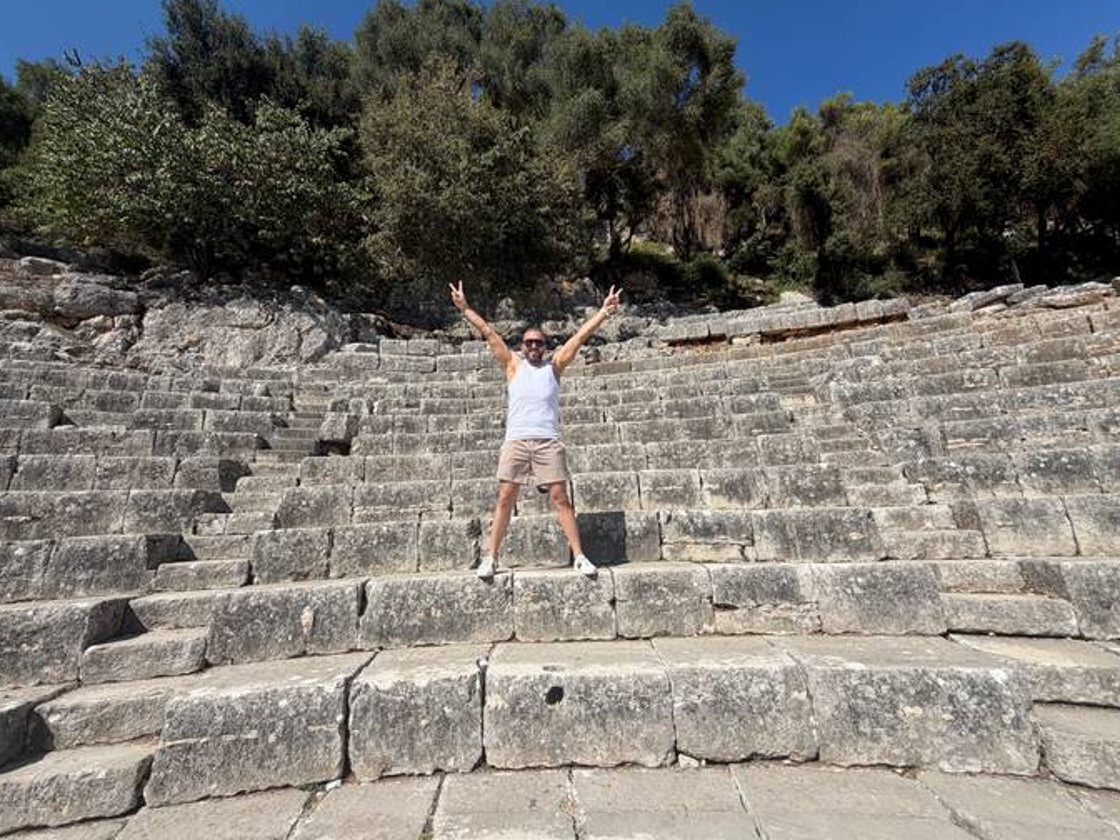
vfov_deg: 81.7
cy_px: 410
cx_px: 538
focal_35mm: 15
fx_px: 485
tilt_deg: +13.2
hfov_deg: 98.1
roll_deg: +0.9
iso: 20
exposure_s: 1/1068
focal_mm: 2.22
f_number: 2.2
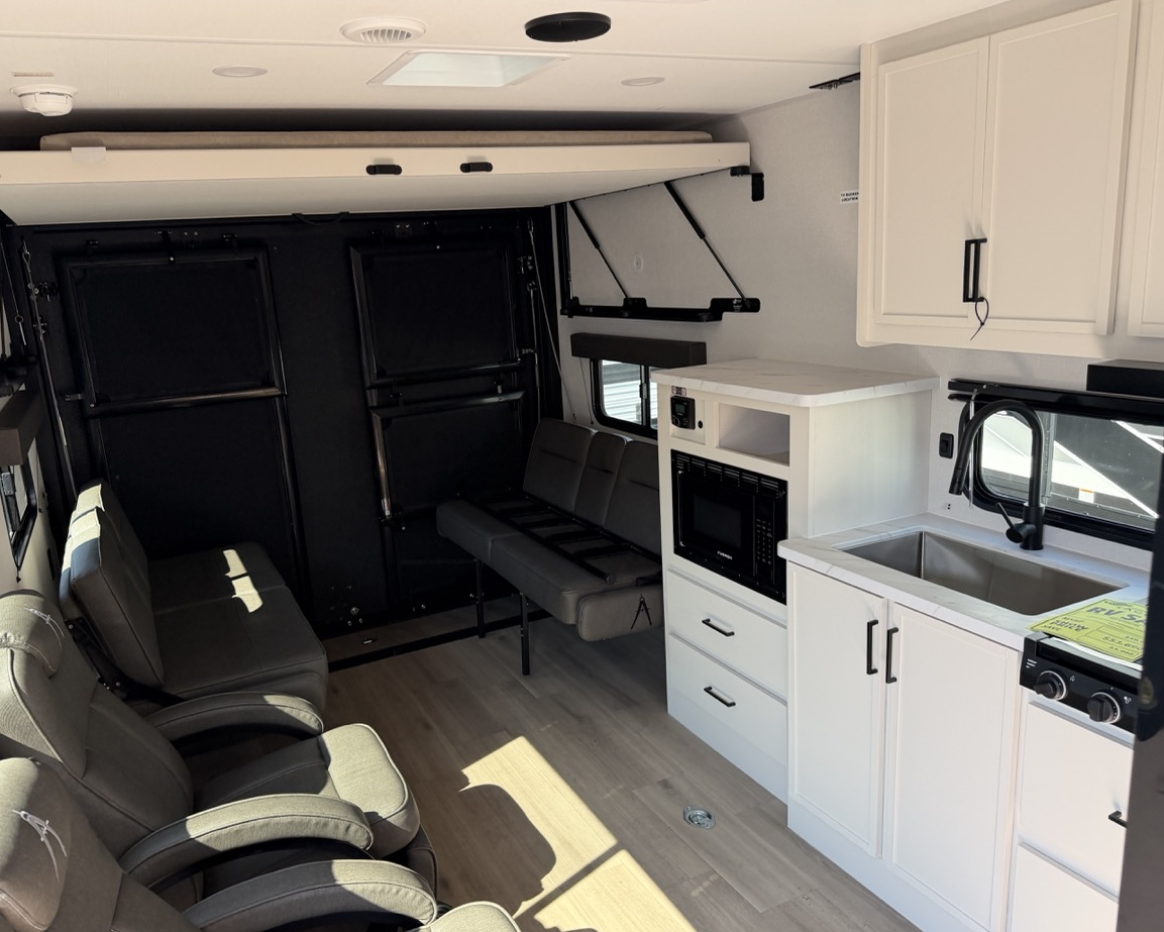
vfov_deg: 54.9
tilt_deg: -14.8
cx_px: 548
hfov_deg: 66.0
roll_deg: +5.7
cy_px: 481
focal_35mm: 26
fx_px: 896
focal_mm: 6.76
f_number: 1.78
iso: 160
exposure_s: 1/219
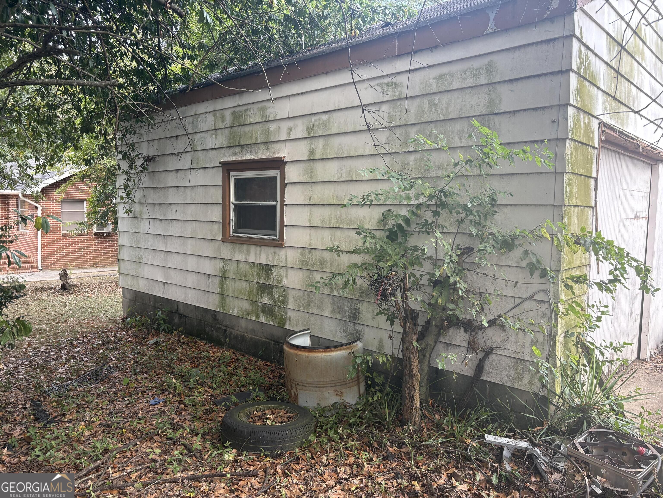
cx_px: 332
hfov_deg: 67.3
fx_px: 498
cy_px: 249
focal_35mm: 26
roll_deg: -0.1
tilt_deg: -4.1
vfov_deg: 53.1
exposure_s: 1/122
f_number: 1.6
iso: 64
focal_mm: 5.96
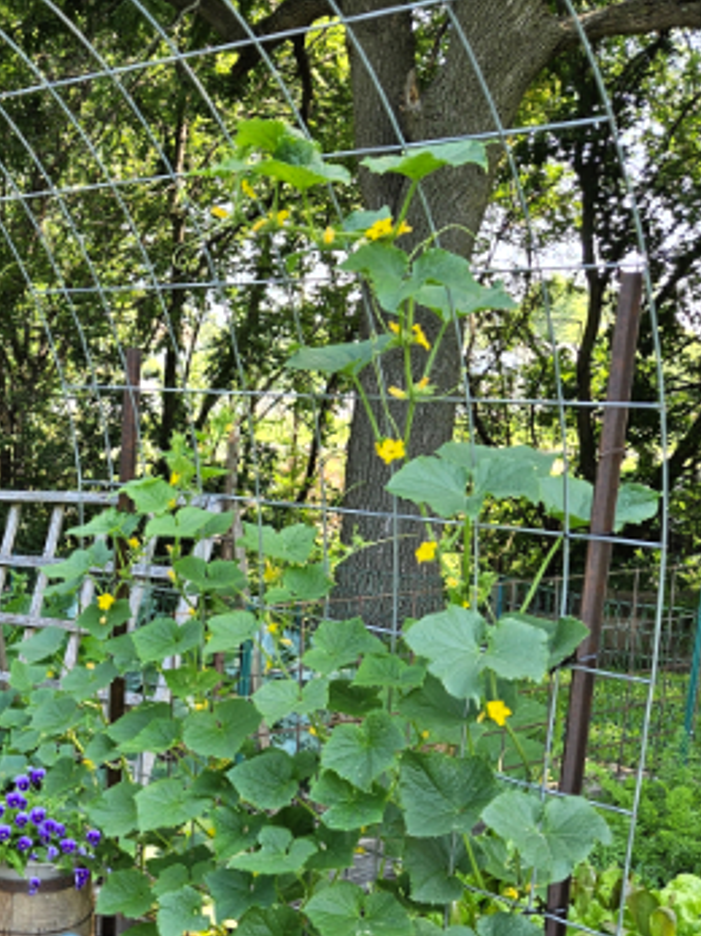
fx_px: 1432
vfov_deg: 35.4
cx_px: -51
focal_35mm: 53
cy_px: 704
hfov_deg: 25.7
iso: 25
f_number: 1.8
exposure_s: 1/120
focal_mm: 5.4
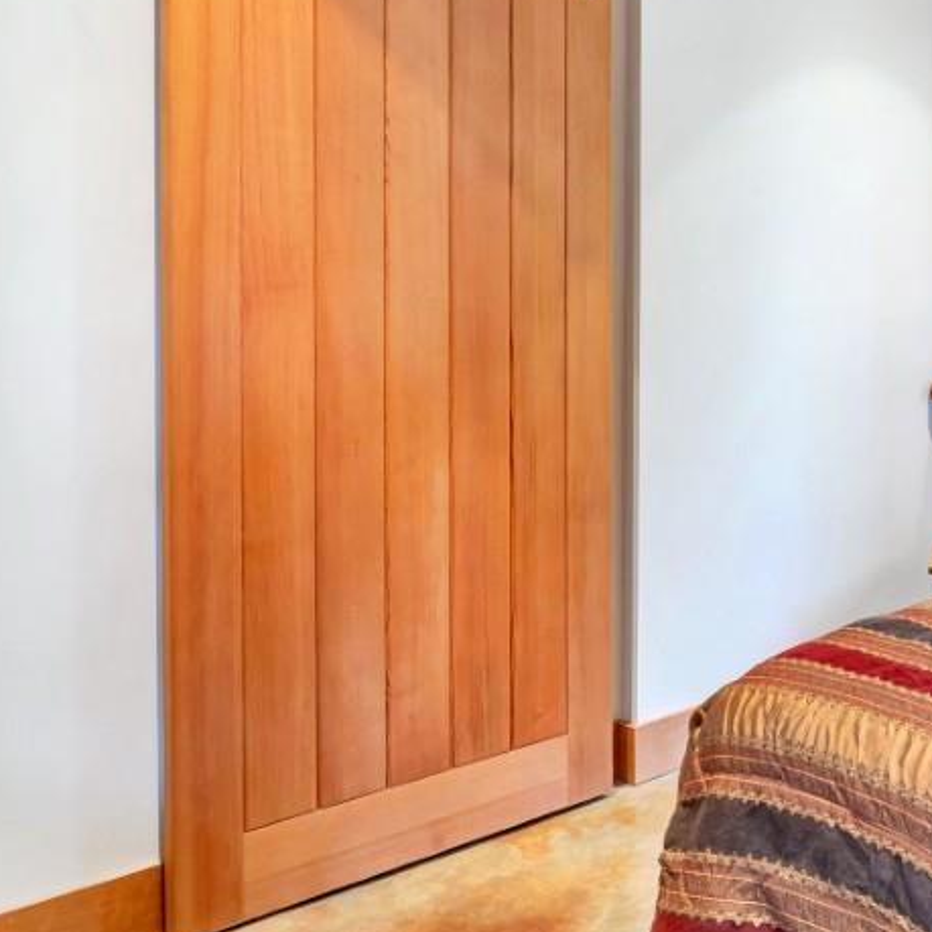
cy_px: 256
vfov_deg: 37.7
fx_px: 1334
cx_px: 1111
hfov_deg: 32.1
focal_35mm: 44
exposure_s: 1/8
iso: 400
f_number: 8
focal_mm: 14.6
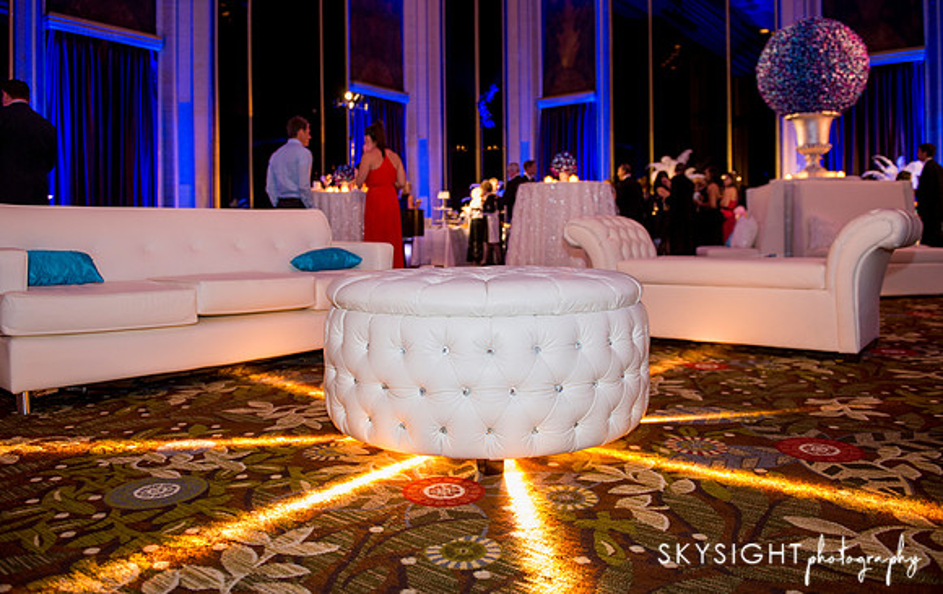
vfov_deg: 46.4
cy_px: 249
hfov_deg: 68.7
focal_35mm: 27
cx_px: 476
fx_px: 689
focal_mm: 24
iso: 1250
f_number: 2.8
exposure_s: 1/30
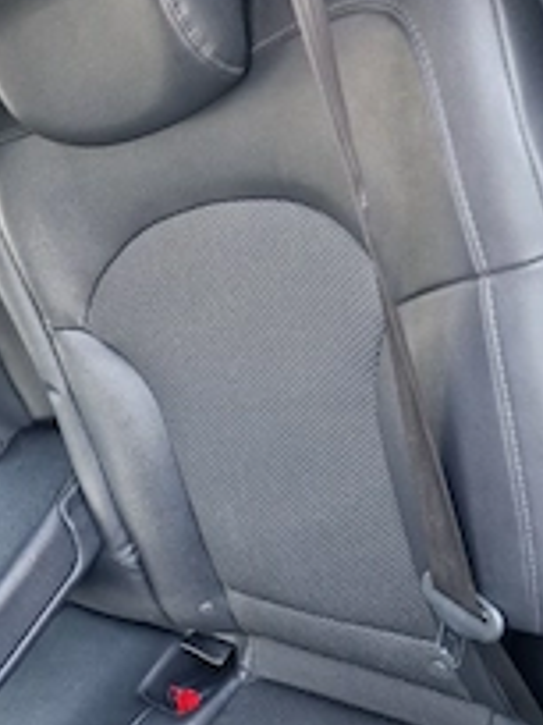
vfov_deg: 40.3
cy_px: 583
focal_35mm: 45
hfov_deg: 30.9
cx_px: 71
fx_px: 941
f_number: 1.8
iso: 500
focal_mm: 5.4
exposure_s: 1/20
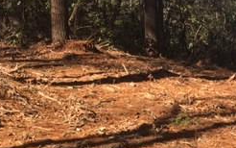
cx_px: 293
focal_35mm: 80
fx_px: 515
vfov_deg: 16.3
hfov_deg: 23.3
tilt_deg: -8.0
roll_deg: +2.5
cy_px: 82
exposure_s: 1/493
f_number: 2.2
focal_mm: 4.15
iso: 25
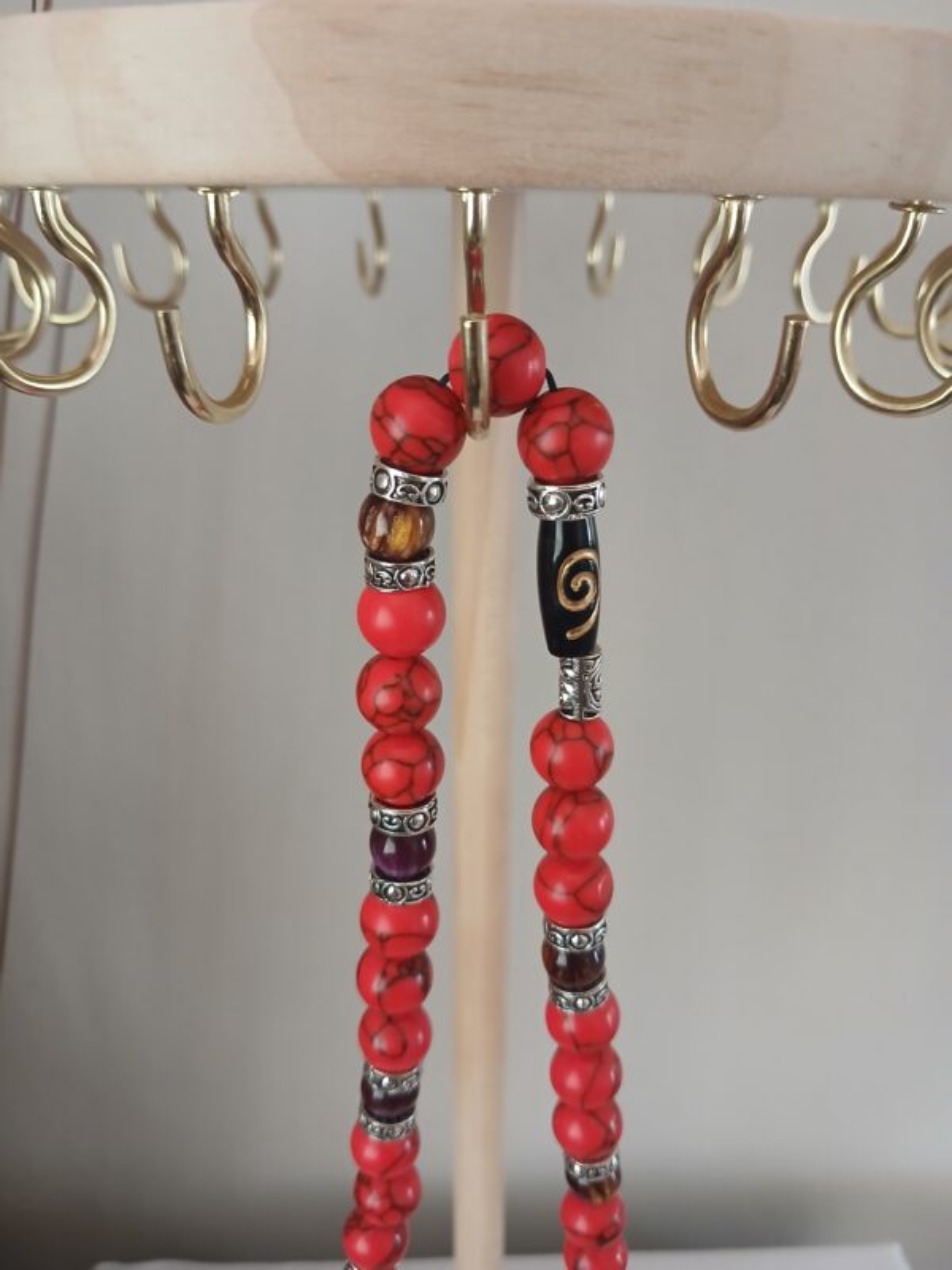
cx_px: 476
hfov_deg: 51.4
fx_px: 990
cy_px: 635
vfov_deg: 65.3
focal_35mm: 27
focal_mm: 3.98
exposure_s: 1/33.3
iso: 250
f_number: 1.8
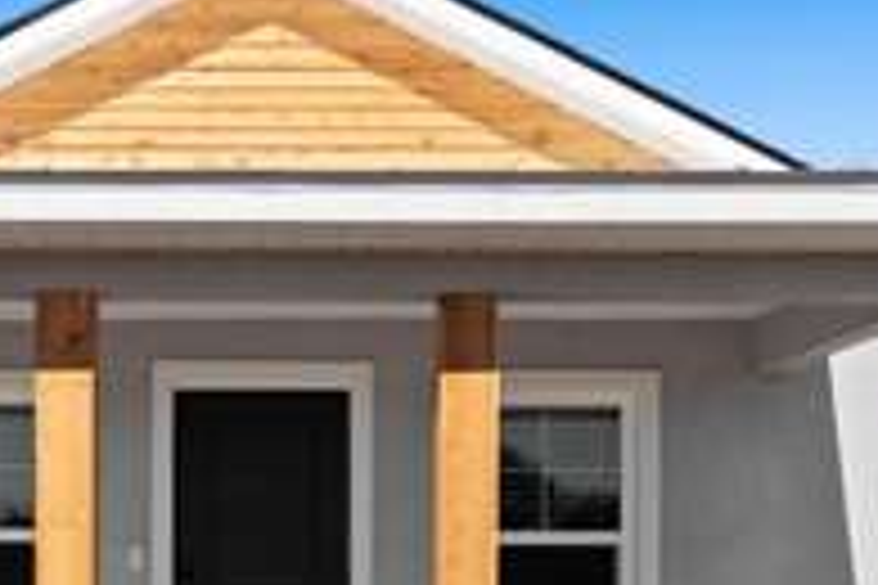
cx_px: 302
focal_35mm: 59
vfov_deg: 22.2
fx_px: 1439
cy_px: 569
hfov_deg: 33.7
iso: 100
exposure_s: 1/80
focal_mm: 24
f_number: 10
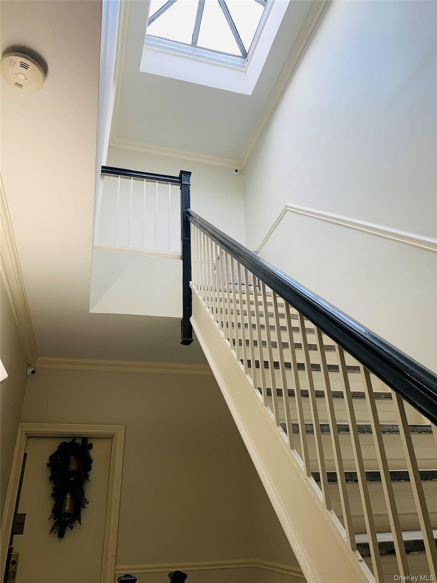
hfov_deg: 53.1
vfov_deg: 67.3
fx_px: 438
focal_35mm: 26
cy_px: 292
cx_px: 218
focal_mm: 4.25
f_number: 1.8
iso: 50
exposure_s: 1/121
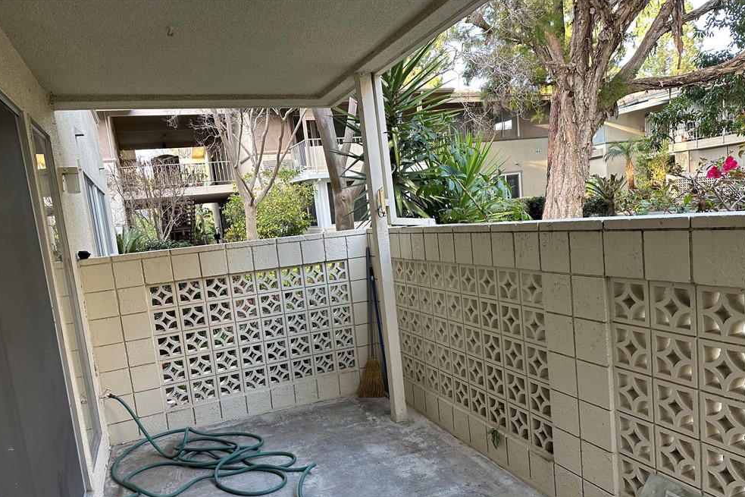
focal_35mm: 26
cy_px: 288
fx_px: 538
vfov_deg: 49.3
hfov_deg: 69.4
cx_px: 378
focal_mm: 6.86
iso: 160
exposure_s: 1/120
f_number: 1.78
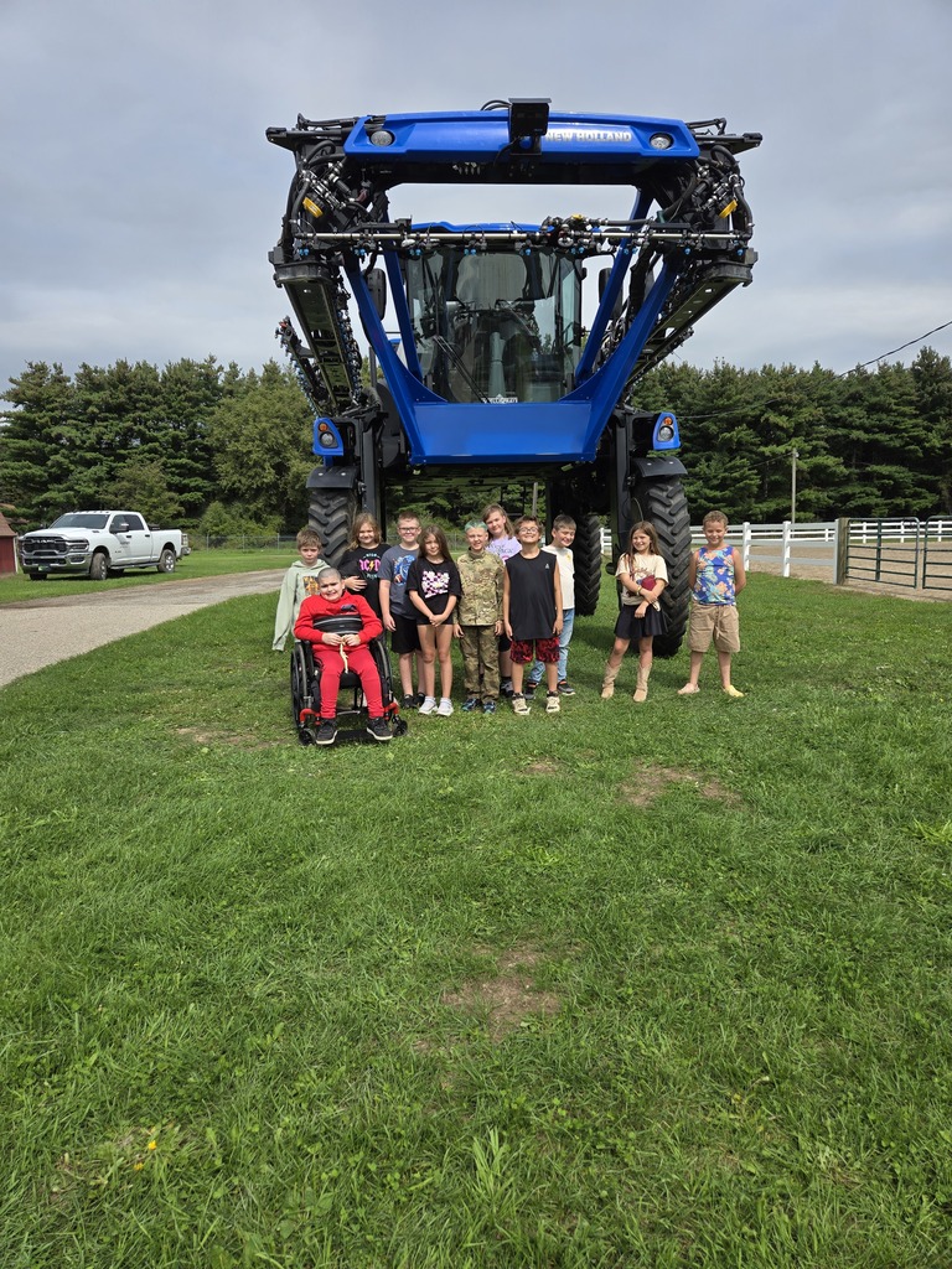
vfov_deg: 73.9
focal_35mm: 23
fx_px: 843
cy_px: 634
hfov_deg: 58.9
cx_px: 476
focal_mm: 5.4
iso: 25
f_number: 1.8
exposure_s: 1/2157
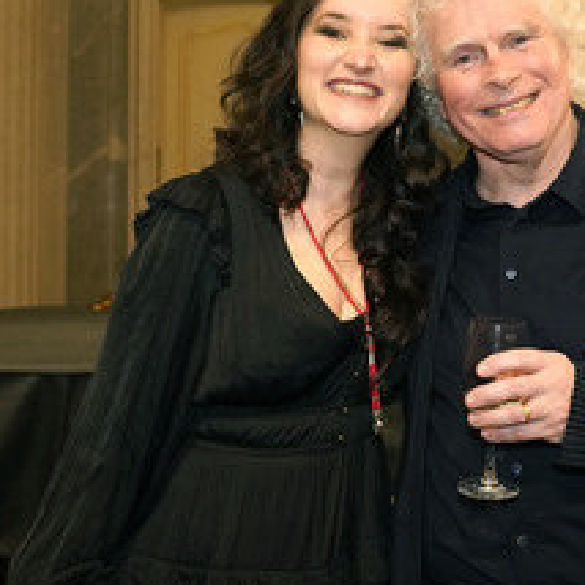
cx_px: 417
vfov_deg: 34.0
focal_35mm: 50
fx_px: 956
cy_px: 268
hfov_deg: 33.5
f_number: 5.6
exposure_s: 1/100
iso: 3200
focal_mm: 28
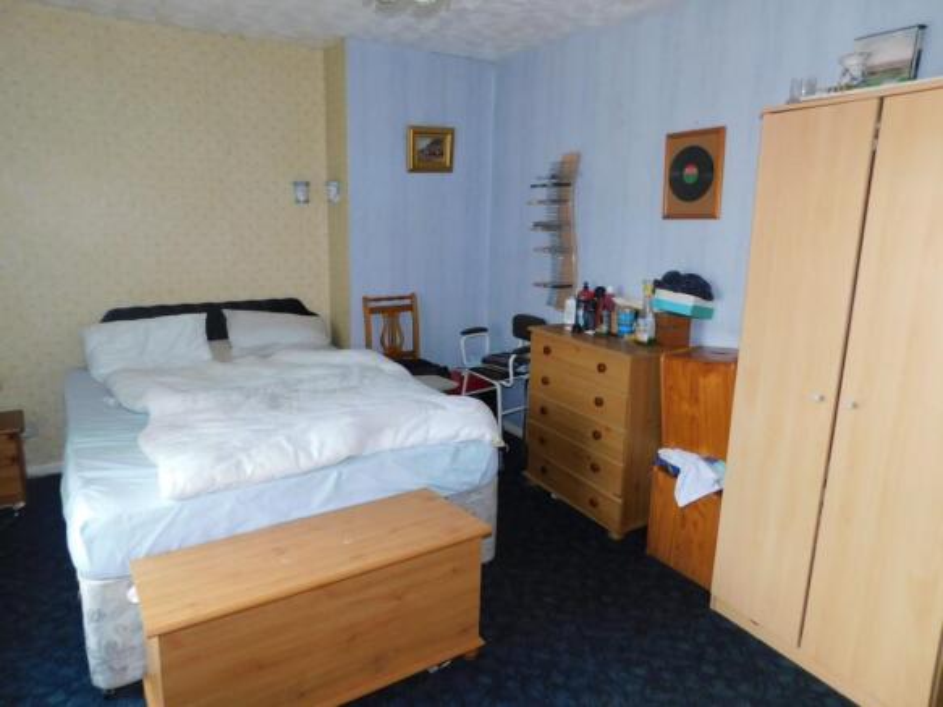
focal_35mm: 23
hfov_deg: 73.9
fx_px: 626
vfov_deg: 58.9
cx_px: 472
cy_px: 354
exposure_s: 1/30
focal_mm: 4
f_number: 3
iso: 200
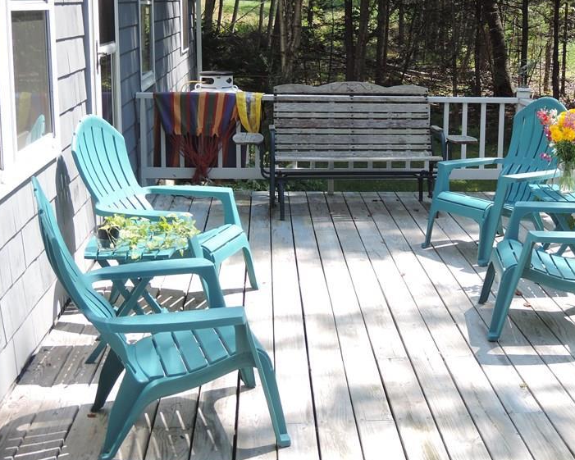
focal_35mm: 57
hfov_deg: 32.6
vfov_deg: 26.6
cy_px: 164
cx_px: 399
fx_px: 970
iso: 125
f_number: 3.5
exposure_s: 1/50
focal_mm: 8.6
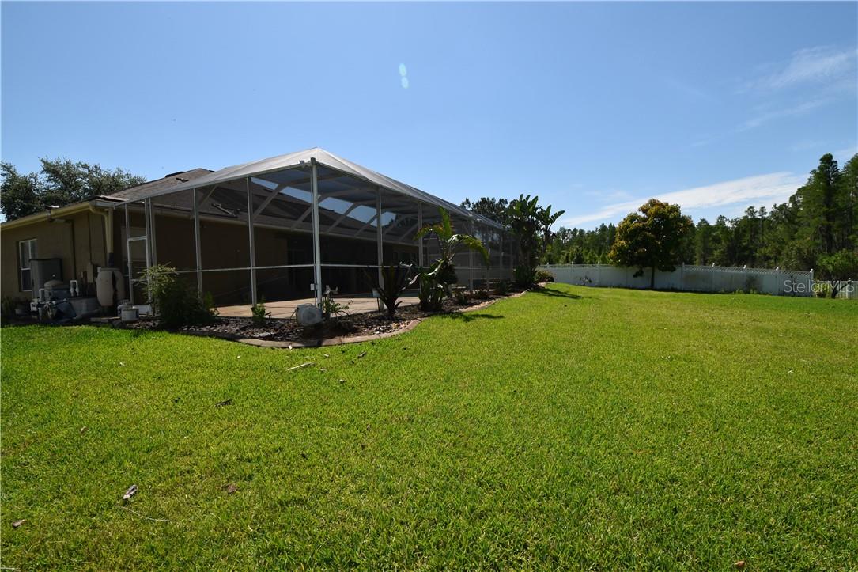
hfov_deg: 100.4
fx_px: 357
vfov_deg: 77.3
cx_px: 429
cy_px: 286
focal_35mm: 15
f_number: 10
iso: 100
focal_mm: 10
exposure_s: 1/200
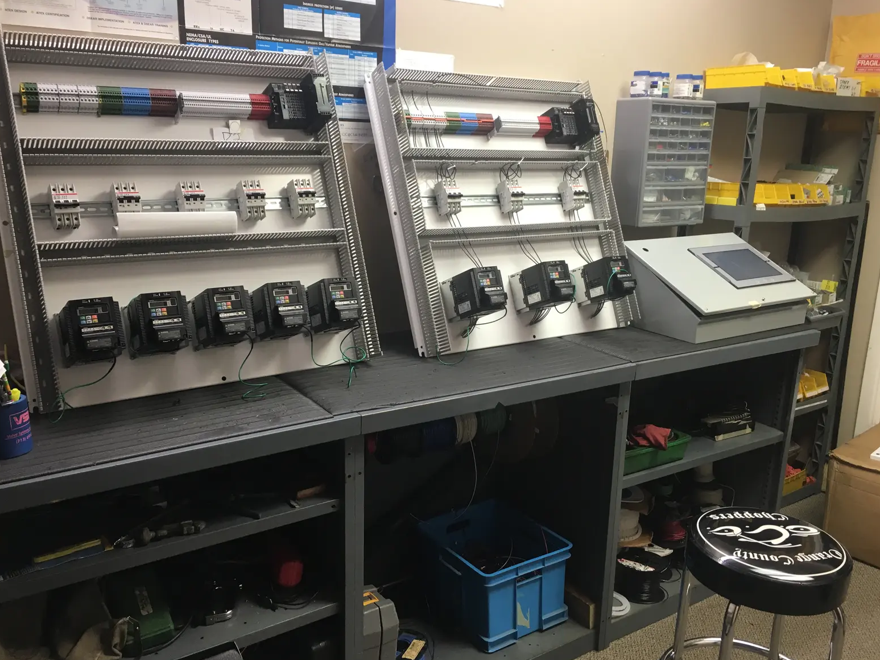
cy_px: 340
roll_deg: -2.2
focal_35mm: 30
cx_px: 436
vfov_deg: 46.8
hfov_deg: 60.0
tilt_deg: -12.7
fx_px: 763
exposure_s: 1/30
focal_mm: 4.15
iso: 64
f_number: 2.2
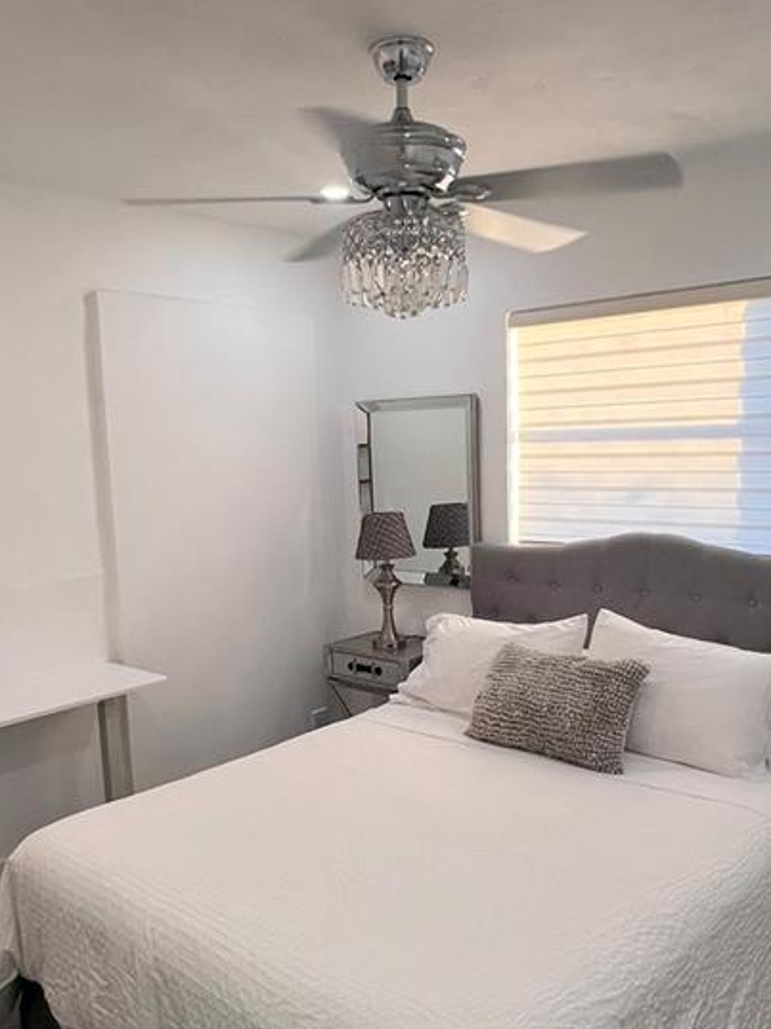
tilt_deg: -7.2
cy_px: 566
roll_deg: +1.2
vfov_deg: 61.5
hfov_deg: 48.2
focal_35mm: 29
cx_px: 415
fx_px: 862
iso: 64
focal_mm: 1.57
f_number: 1.8
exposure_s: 1/120
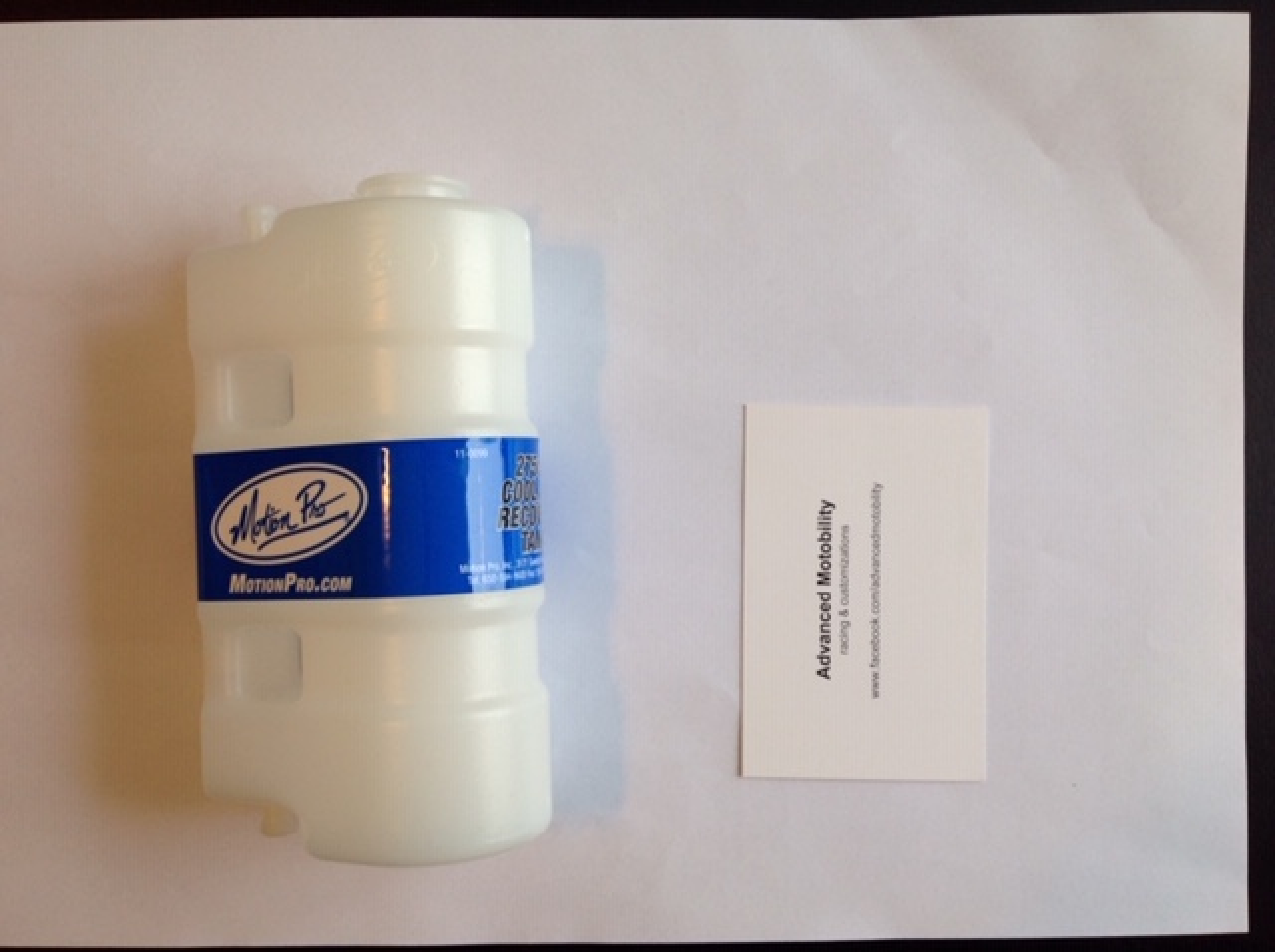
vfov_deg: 40.6
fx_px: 1287
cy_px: 476
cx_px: 638
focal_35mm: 35
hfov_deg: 52.7
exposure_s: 1/40
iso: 50
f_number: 2.4
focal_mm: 4.28
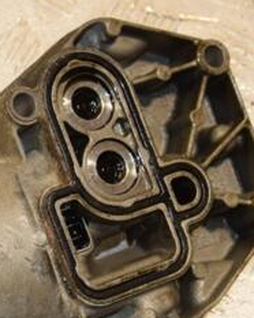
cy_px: 239
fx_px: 1364
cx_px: -36
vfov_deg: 13.3
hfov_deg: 10.5
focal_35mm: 145
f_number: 8
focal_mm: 40
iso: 800
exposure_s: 1/200
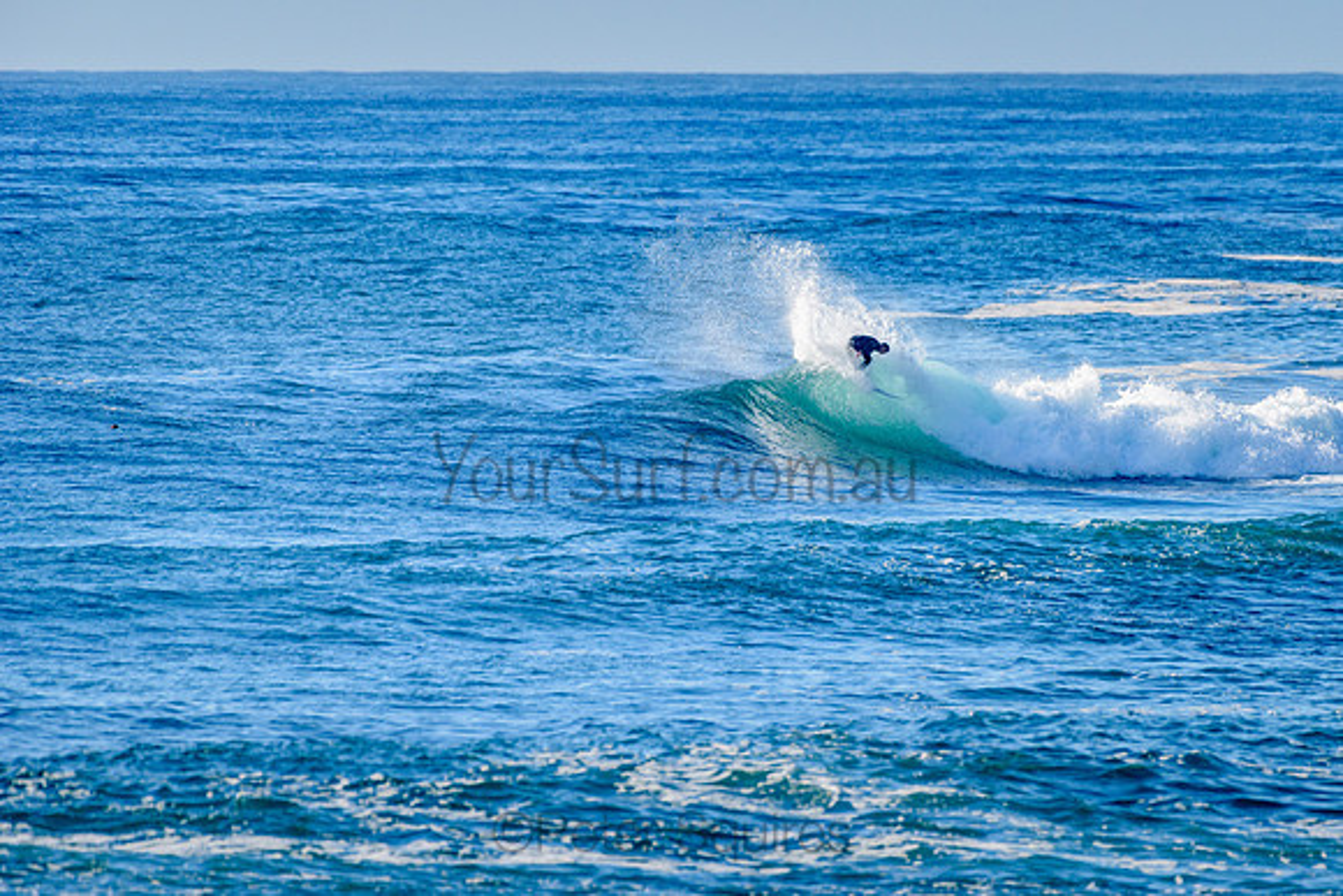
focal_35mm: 613
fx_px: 22881
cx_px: 824
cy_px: 382
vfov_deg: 2.2
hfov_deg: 3.4
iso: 280
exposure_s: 1/2000
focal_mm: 500
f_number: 5.6
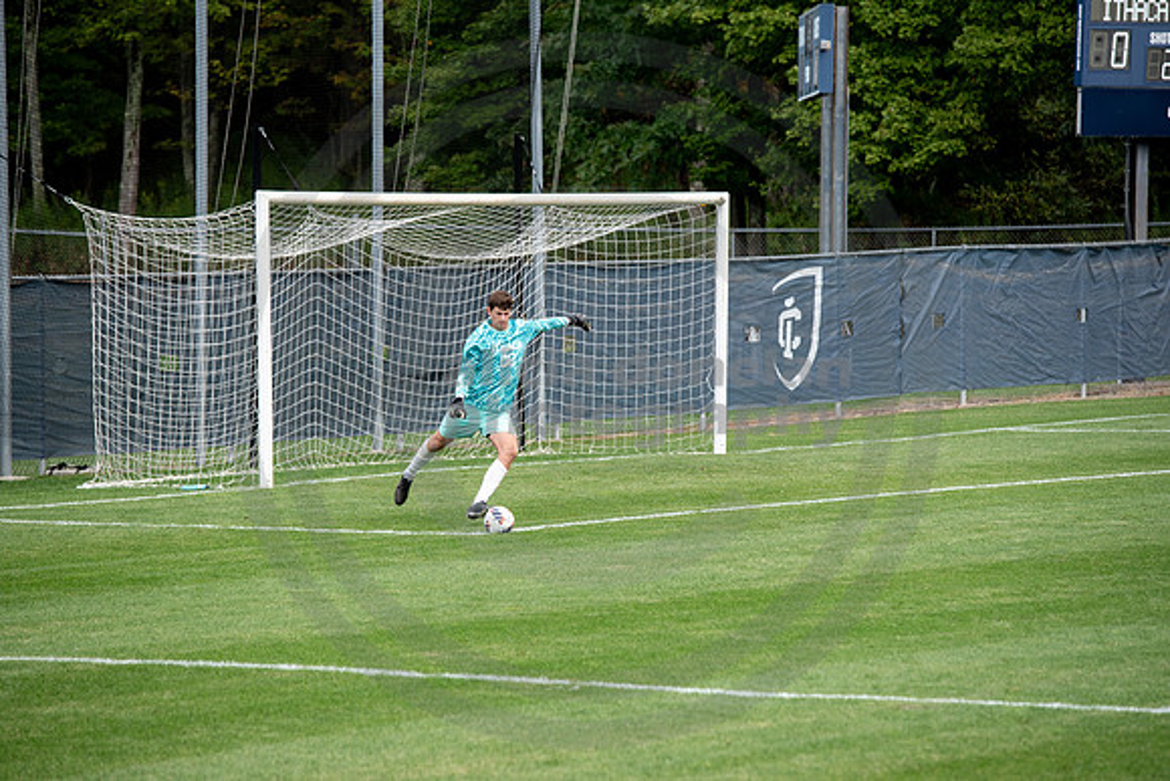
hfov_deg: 10.2
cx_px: 585
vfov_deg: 6.8
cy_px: 391
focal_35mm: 202
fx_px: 6564
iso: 320
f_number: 4.5
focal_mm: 200
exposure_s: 1/1250
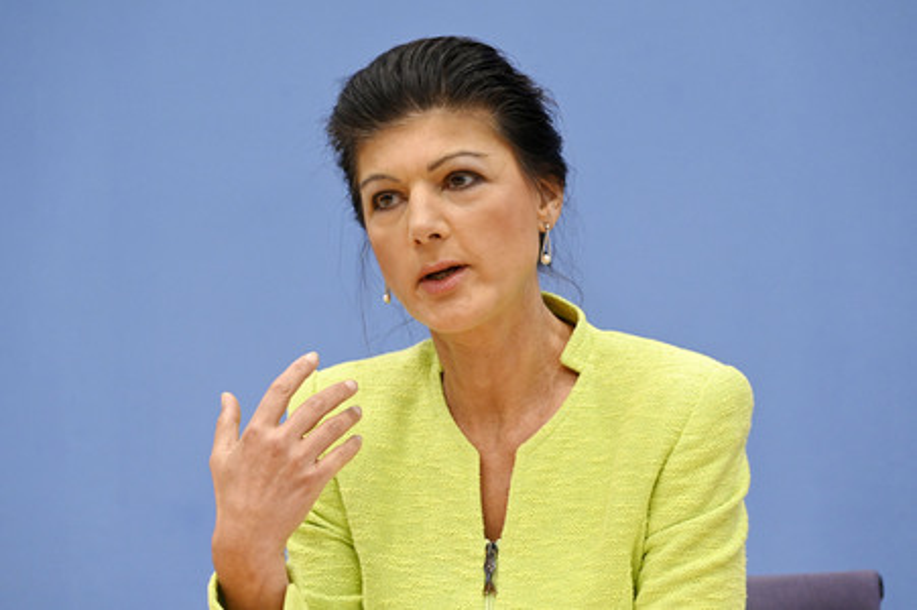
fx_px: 3054
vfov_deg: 11.4
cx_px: 458
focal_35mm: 120
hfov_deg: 17.1
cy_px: 305
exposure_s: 1/640
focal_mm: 120
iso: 5000
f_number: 5.6
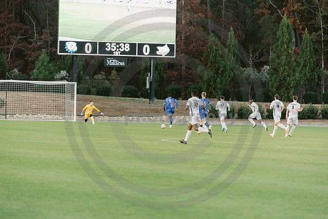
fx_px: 1823
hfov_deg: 10.3
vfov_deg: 6.9
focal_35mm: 200
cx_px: 164
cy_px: 110
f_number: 2.8
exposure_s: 1/800
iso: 1600
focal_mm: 200
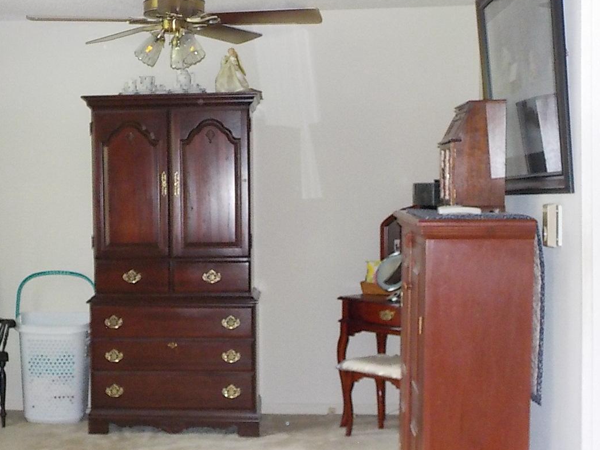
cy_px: 262
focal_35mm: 58
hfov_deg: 32.7
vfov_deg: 25.2
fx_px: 1005
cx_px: 161
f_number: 3.7
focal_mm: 5.2
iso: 450
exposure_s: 1/30
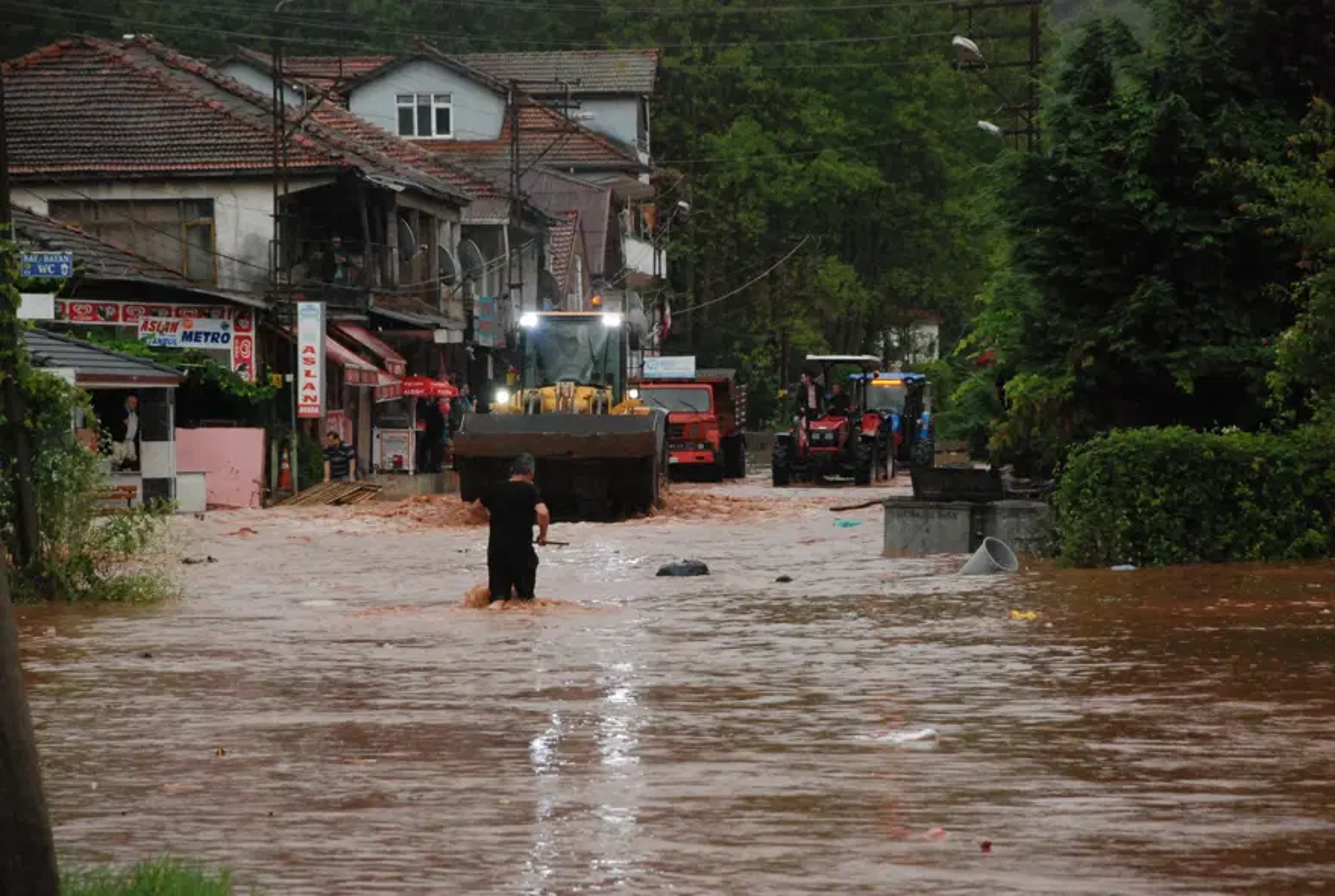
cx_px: 668
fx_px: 5853
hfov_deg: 13.0
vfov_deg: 8.8
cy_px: 448
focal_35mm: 158
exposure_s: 1/800
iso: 1600
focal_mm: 105
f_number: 7.1
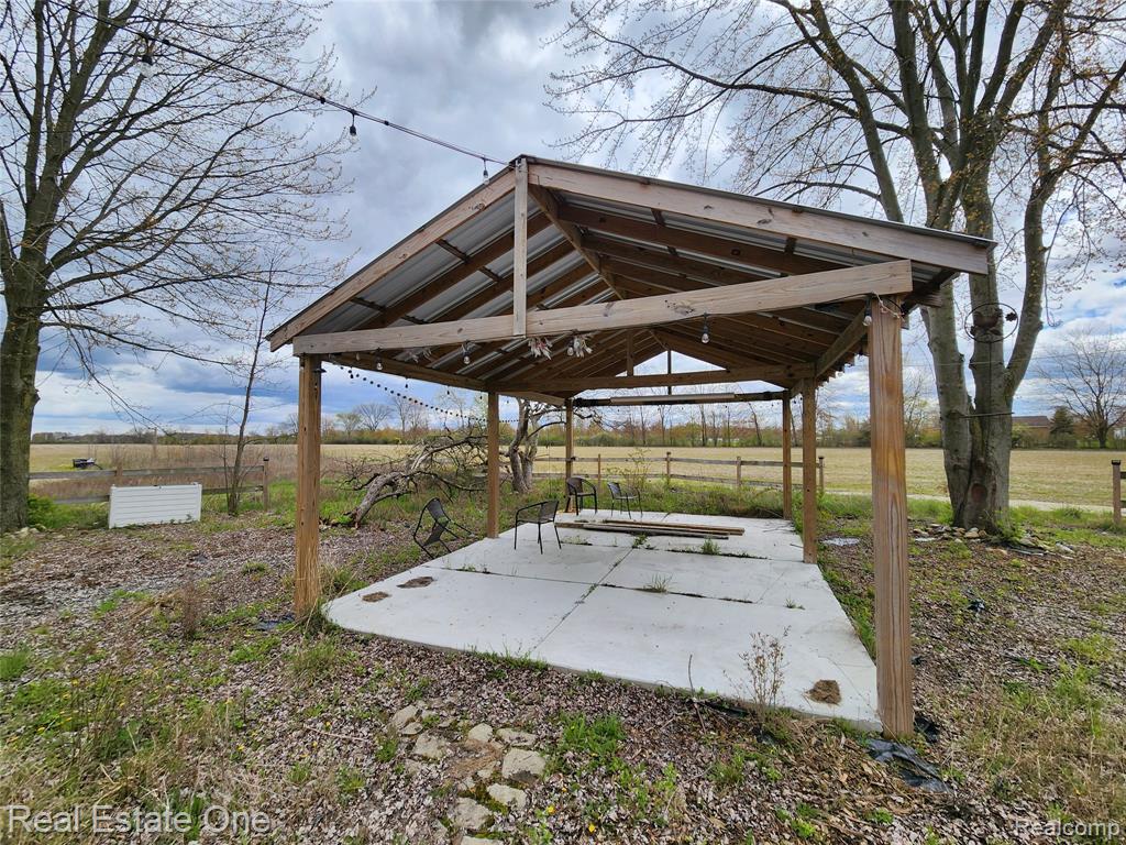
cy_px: 422
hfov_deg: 106.2
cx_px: 563
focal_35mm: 13
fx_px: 423
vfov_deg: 89.9
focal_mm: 2.2
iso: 50
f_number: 2.2
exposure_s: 1/1804
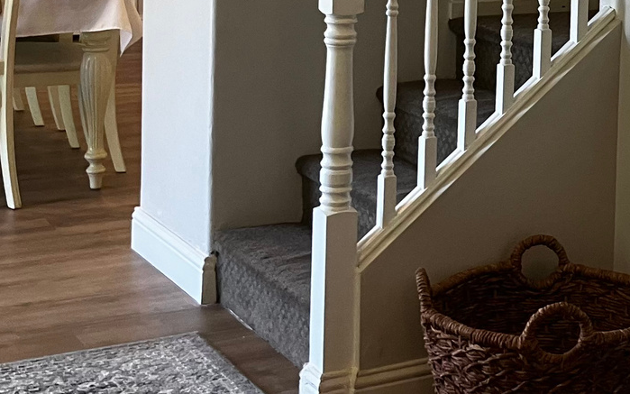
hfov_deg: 22.6
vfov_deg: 14.5
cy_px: -78
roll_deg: -2.2
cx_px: 668
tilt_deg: -3.5
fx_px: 1494
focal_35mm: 87
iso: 64
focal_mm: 3.99
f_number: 1.8
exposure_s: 1/60
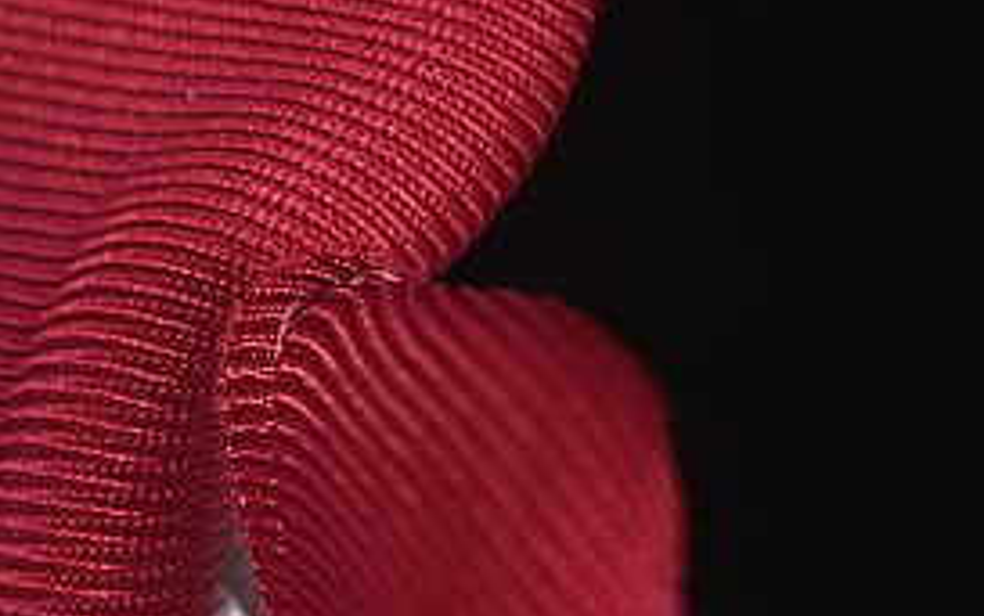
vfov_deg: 4.4
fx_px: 8104
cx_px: -660
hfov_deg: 6.8
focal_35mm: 302
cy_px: 162
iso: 160
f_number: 8
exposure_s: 1/80
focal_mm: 50
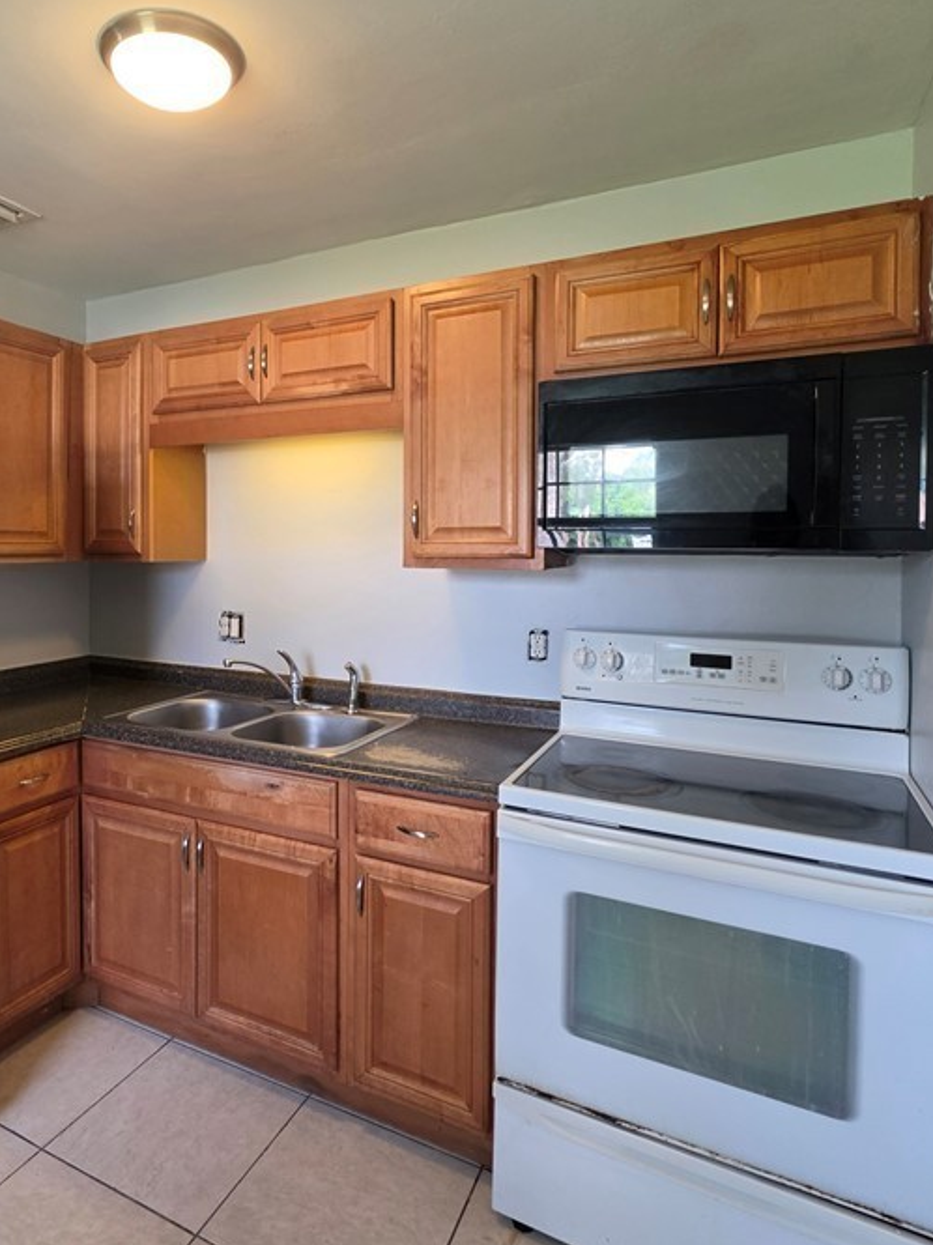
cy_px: 533
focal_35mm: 20
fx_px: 719
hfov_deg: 63.9
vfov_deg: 81.3
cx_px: 297
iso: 200
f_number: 1.9
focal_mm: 2.2
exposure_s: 1/120
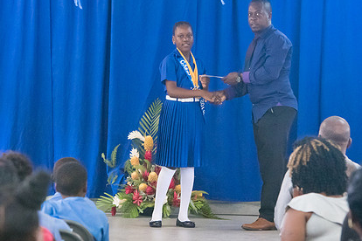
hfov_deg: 9.2
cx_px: 184
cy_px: 103
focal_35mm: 224
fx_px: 2252
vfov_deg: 6.1
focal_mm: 160
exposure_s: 1/200
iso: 25600
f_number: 6.3
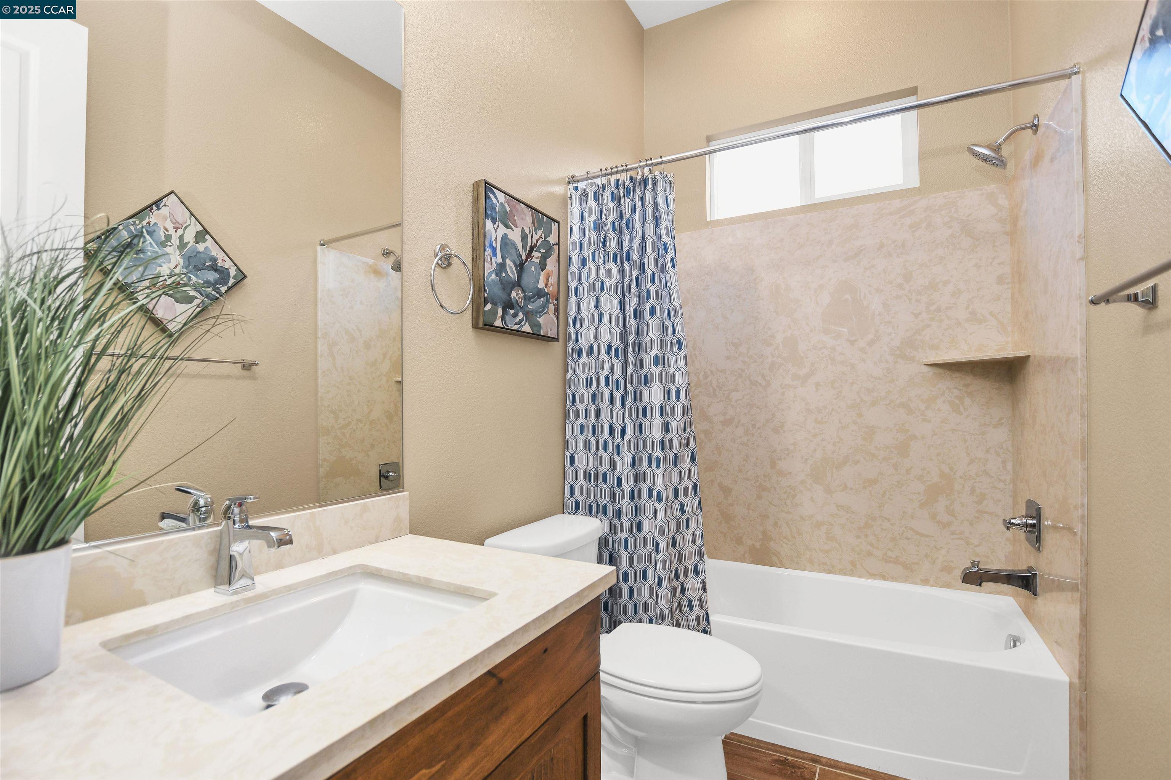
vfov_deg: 77.3
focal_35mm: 15
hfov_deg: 100.4
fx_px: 488
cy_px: 390
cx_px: 586
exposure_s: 1/60
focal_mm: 10
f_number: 4
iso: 250
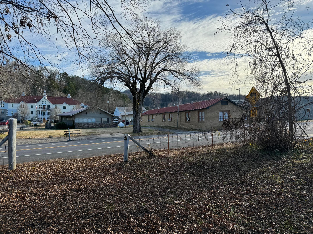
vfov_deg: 56.8
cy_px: 117
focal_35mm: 24
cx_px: 156
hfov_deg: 71.6
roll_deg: -0.2
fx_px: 217
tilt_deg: +0.2
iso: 80
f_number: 1.78
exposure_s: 1/2506
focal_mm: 6.86
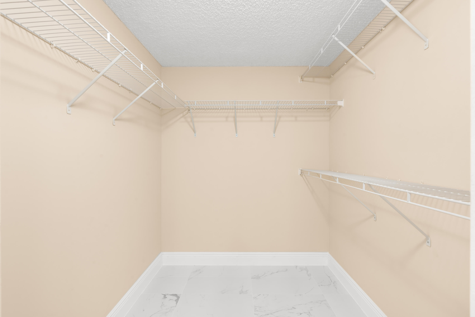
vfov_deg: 73.7
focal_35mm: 16
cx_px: 238
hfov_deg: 96.7
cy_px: 158
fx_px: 211
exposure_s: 1/1.25
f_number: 11
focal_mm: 16
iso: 500
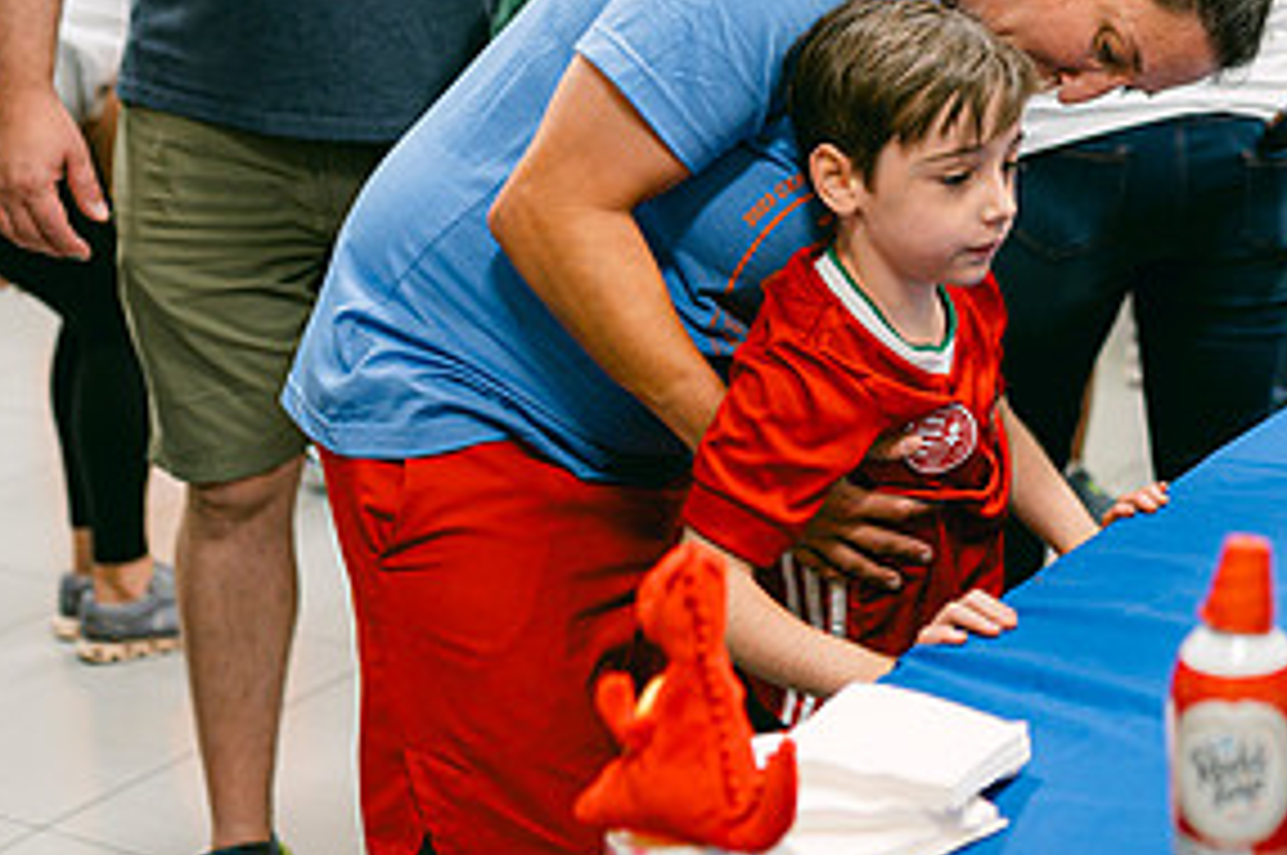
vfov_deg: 18.9
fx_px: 2535
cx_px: 1134
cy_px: 126
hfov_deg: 27.6
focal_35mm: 71
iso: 320
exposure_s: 1/125
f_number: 2
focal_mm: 35
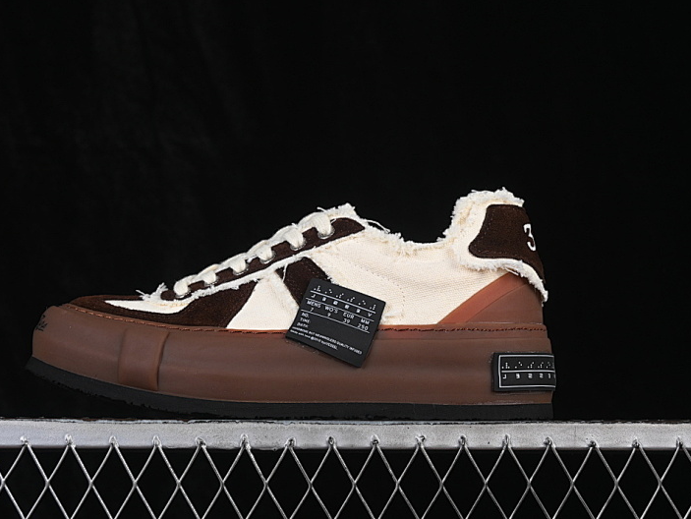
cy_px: 258
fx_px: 1638
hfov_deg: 23.8
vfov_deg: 18.0
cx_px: 303
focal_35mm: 82
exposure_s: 1/80
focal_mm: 50
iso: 160
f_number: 8
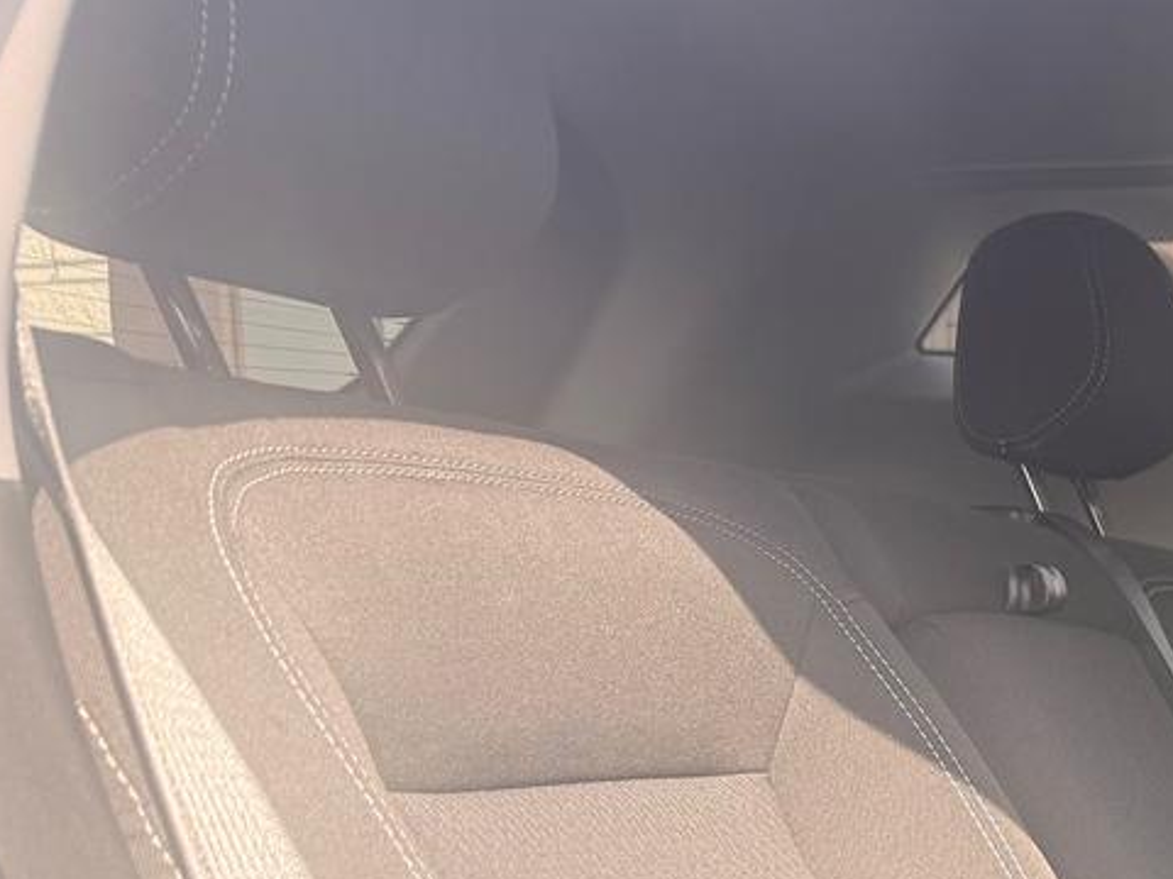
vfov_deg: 20.9
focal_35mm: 64
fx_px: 2169
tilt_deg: -11.0
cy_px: 1128
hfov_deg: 26.4
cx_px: 1459
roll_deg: -1.6
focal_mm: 6.76
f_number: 1.78
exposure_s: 1/350
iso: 80
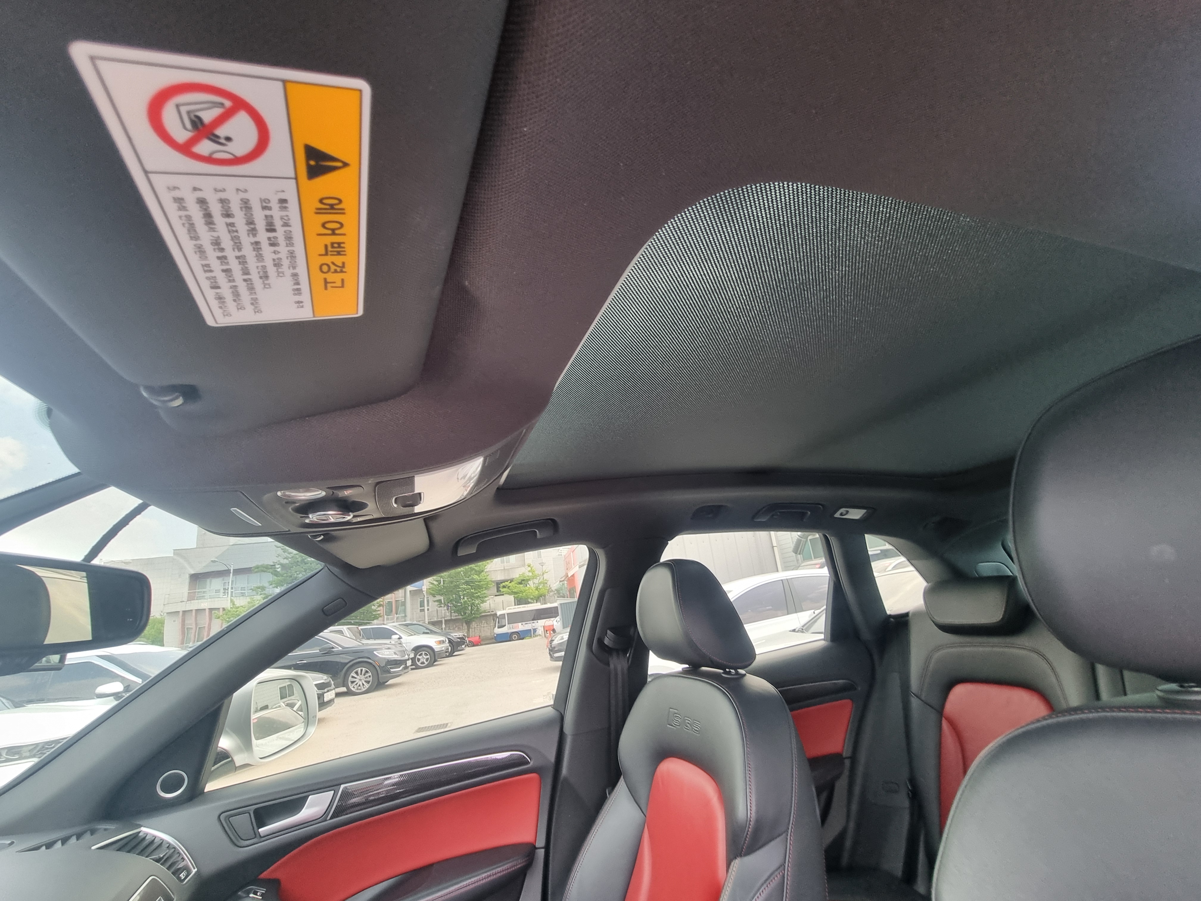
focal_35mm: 13
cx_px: 600
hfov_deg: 106.2
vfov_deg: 89.9
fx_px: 451
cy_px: 450
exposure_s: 1/60
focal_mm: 2.2
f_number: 2.2
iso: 125
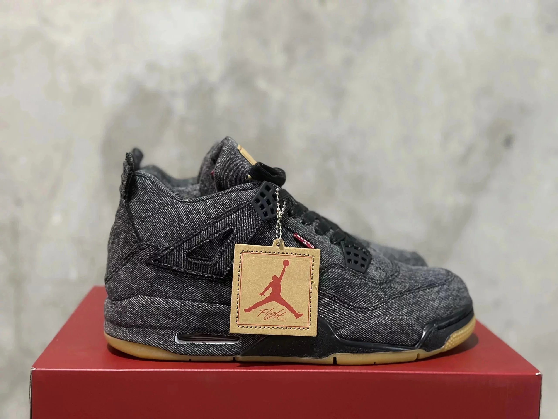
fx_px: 774
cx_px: 279
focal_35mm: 48
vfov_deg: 30.3
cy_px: 210
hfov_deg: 39.7
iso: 500
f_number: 1.78
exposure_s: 1/33
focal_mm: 6.86
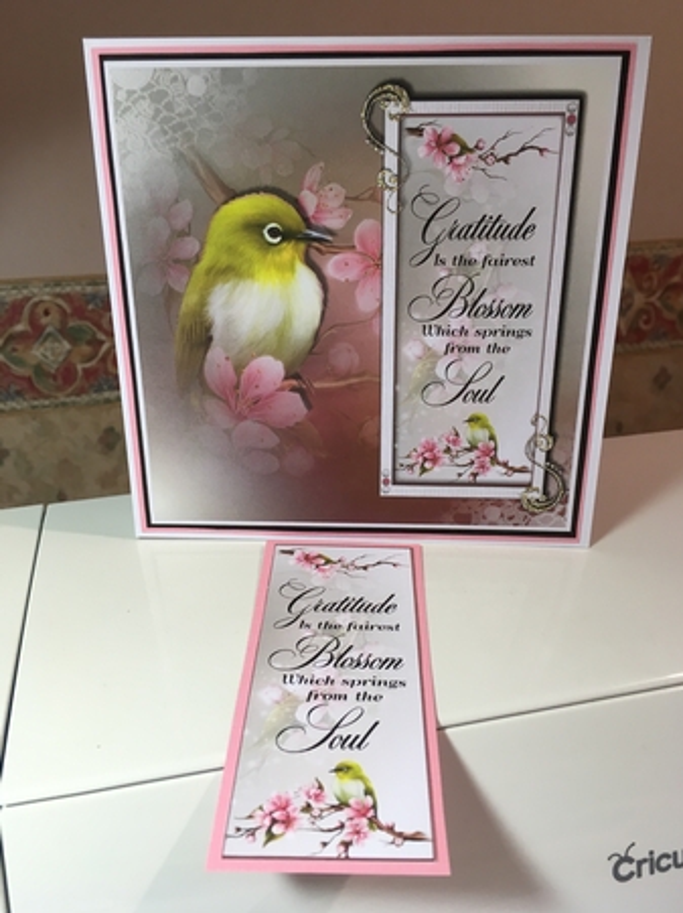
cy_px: 456
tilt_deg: -16.7
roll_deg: +2.5
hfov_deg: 48.2
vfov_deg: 61.7
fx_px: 764
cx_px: 342
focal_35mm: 29
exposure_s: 1/33
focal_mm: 4.15
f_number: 2.2
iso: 32
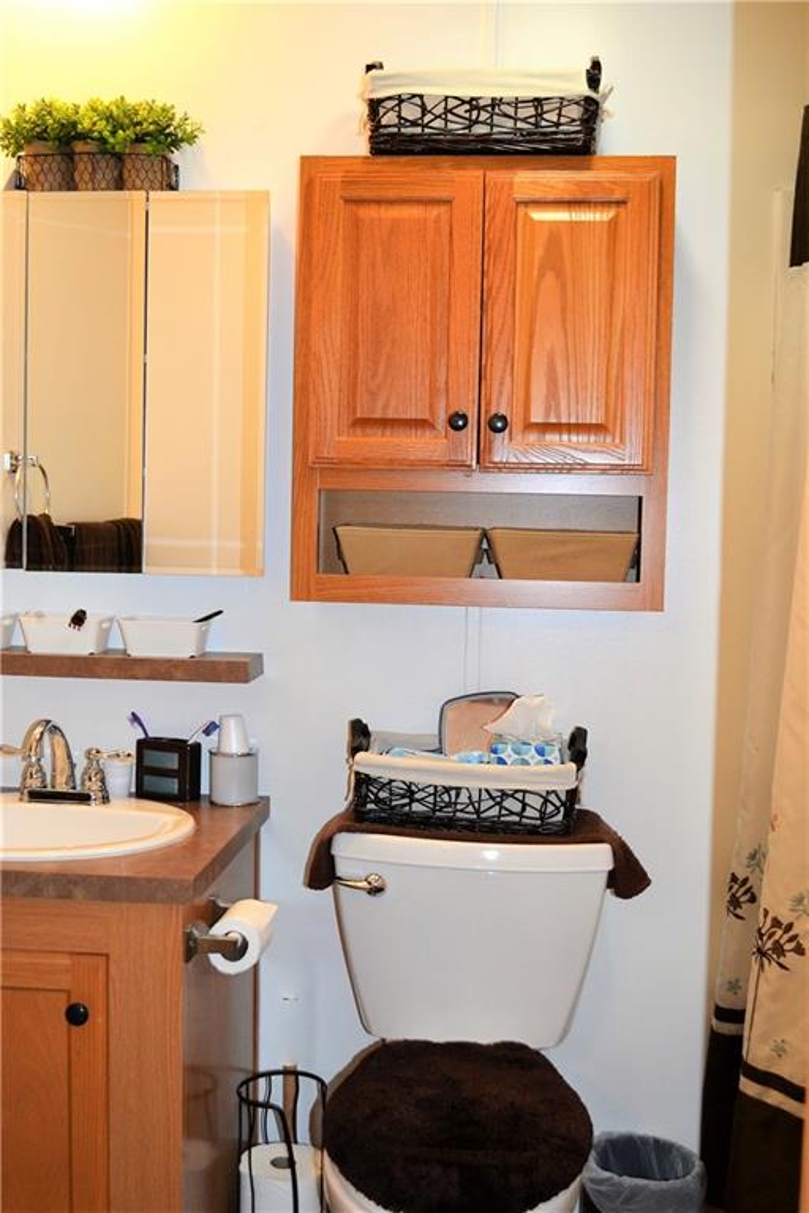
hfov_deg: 36.9
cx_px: 404
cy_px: 606
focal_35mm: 36
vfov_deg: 53.1
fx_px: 1213
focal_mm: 24
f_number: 4
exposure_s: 1/60
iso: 400
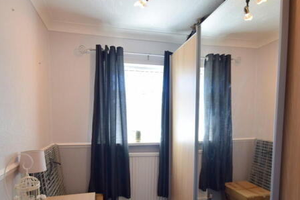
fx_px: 183
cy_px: 132
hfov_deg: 78.6
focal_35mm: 22
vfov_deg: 56.1
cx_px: 155
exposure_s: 1/80
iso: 400
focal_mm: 10
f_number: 4.5
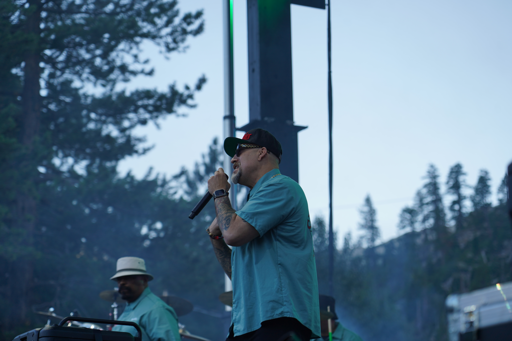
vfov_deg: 13.0
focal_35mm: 105
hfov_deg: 19.5
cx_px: 256
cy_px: 170
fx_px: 1493
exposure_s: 1/160
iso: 100
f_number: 4.5
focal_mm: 105
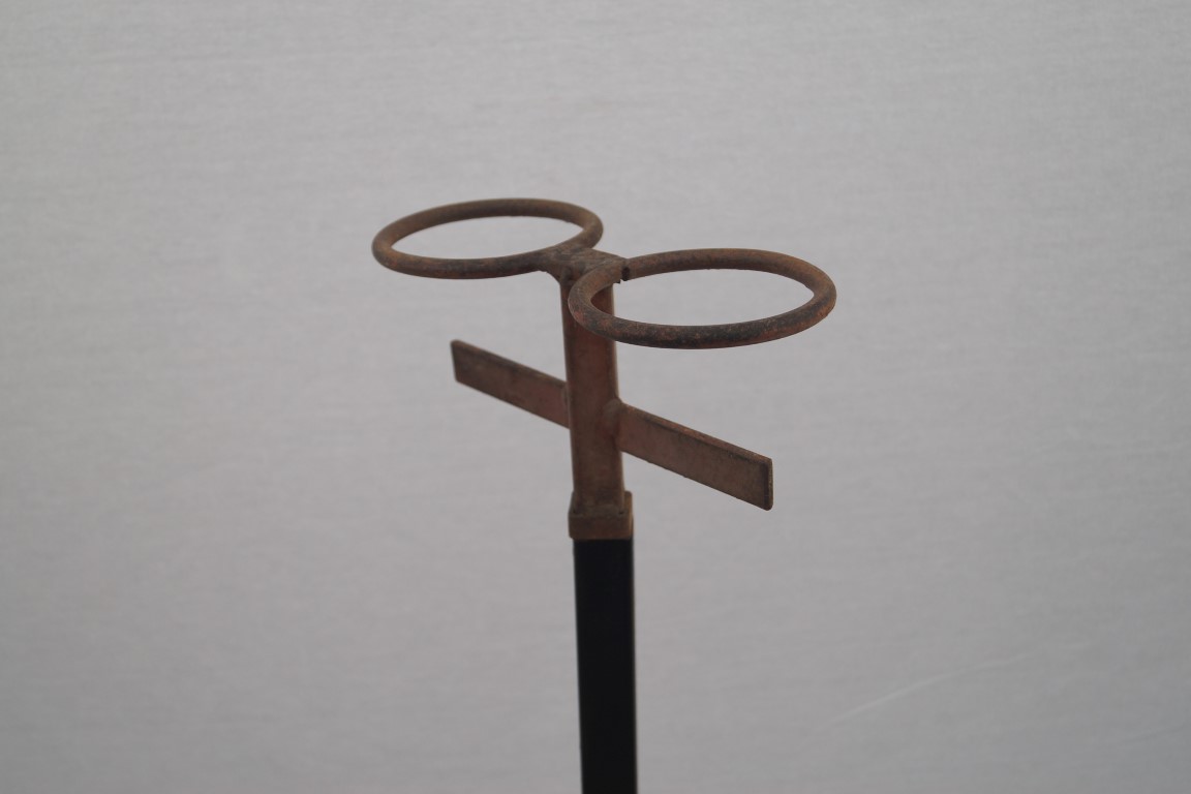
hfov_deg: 37.9
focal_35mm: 52
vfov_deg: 25.8
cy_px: 397
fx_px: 1737
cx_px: 596
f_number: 5
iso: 160
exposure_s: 1/160
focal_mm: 35
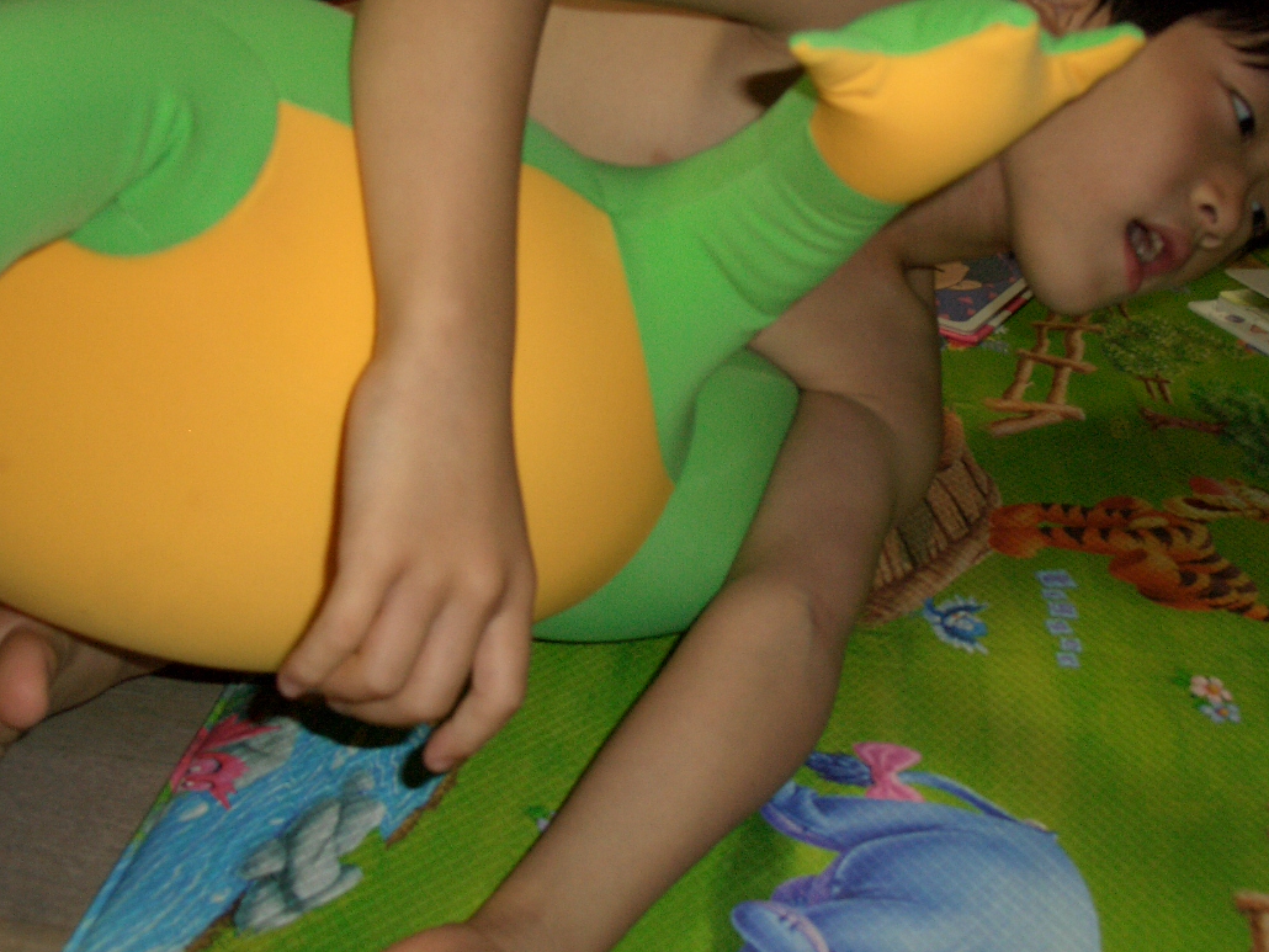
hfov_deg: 45.8
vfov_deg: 35.0
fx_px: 1503
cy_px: 374
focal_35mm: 41
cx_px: 641
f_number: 2.8
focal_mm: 7.1
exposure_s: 1/60
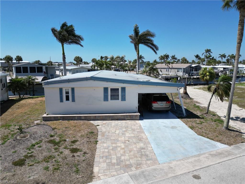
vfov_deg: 56.8
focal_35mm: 24
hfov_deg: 71.6
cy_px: 92
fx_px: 170
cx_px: 122
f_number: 1.7
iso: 110
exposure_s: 1/4000
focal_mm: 6.72
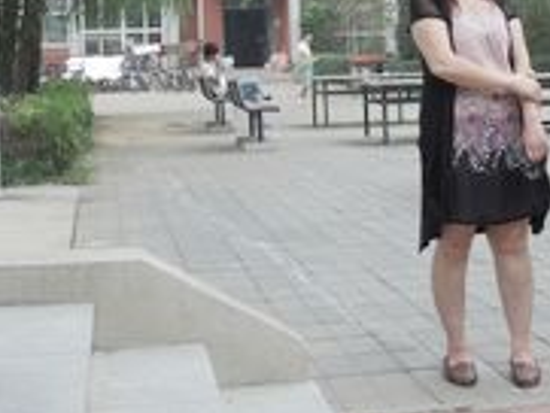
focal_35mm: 81
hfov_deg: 24.0
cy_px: -41
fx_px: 1288
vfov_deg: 17.6
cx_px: 343
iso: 100
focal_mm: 6.3
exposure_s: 1/200
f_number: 3.7
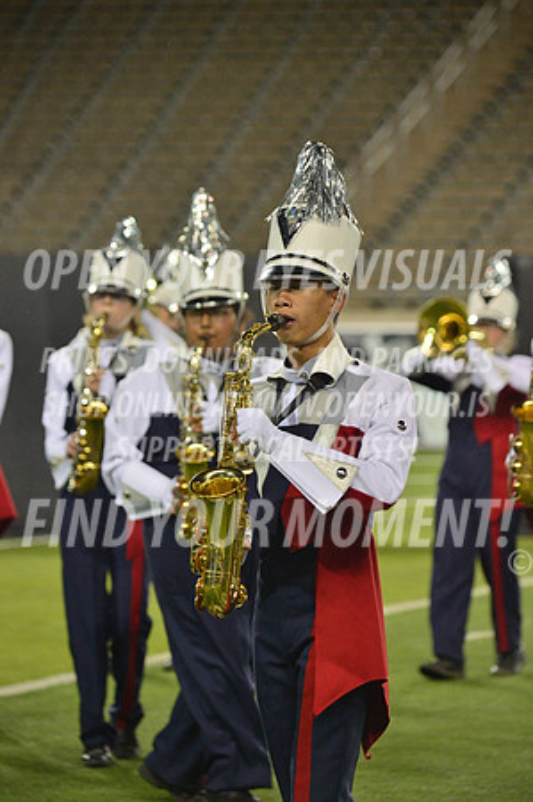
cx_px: 266
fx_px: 4452
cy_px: 401
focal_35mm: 200
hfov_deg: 6.9
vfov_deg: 10.3
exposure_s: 1/640
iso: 2000
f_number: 5.6
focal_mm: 200
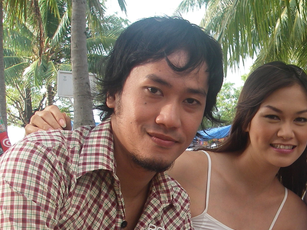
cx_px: 262
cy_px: 211
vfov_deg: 19.7
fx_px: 647
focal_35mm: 73
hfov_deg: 26.0
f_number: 3.3
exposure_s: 1/100
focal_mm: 6.3
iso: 64
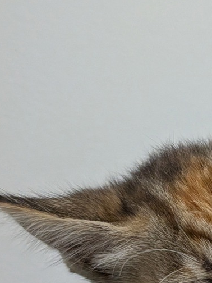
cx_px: 266
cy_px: 260
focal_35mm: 65
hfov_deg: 20.8
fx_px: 531
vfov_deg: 28.5
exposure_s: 1/767
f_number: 1.7
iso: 1801
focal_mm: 4.53
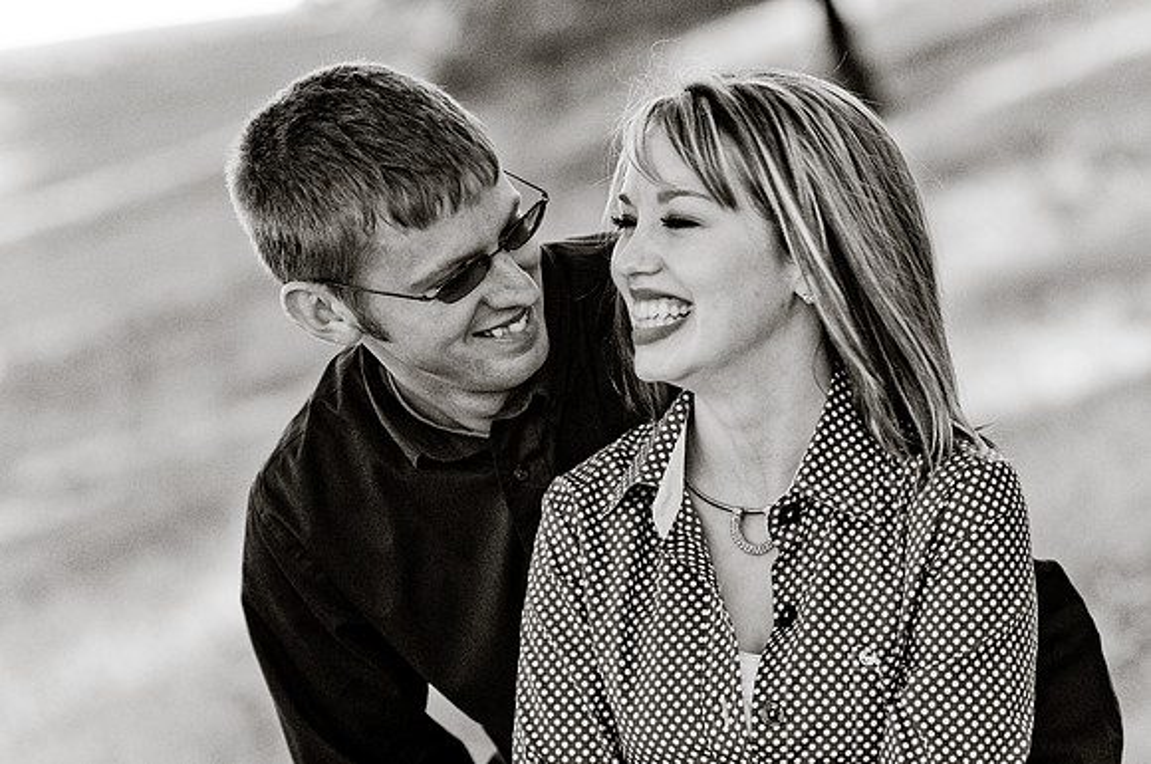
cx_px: 576
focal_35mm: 147
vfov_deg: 9.3
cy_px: 382
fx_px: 4693
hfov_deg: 14.0
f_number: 2.8
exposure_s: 1/250
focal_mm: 98
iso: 160
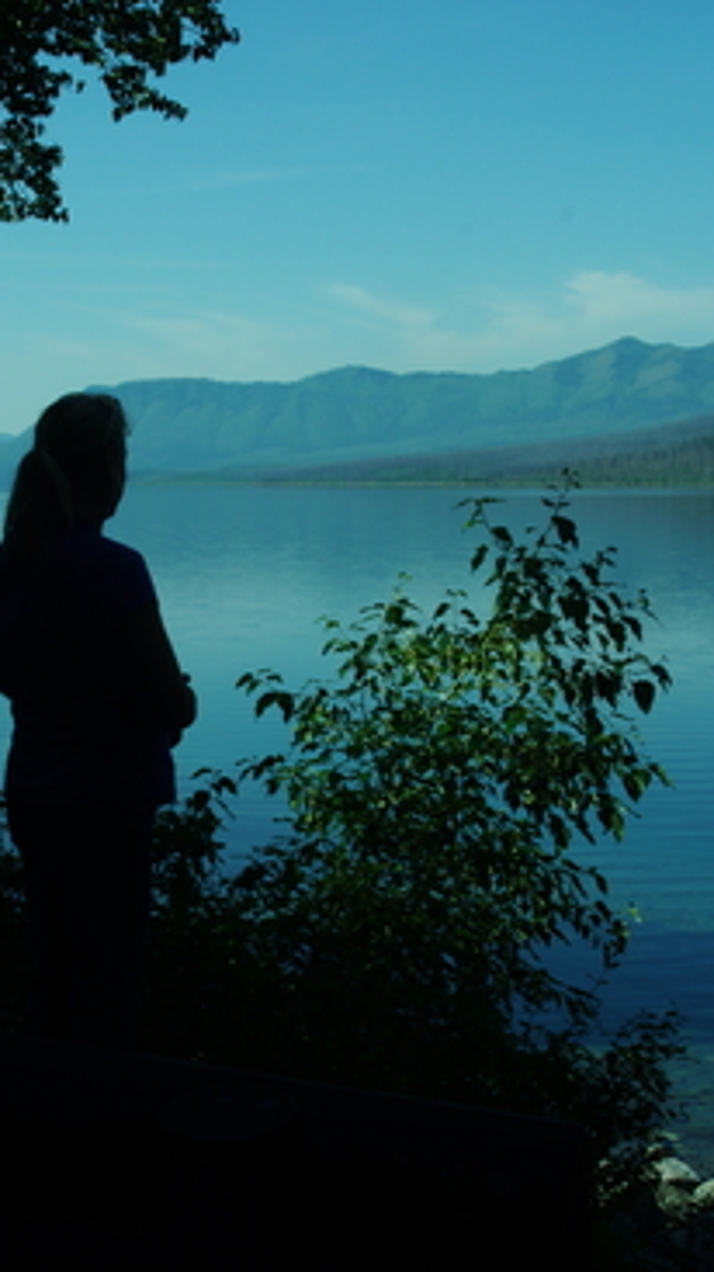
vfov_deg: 31.5
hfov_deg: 17.8
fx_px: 2259
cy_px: 633
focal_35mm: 67
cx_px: 118
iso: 100
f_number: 16
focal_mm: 28
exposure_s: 1/50
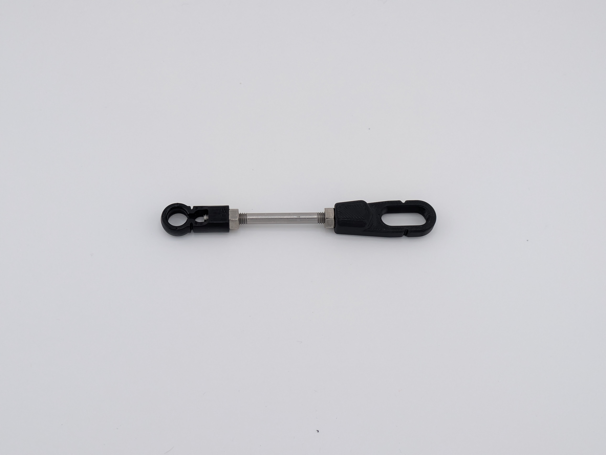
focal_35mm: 51
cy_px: 228
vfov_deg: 28.6
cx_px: 303
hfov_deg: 37.5
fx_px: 893
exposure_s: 1/1656
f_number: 1.89
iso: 67
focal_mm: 5.43
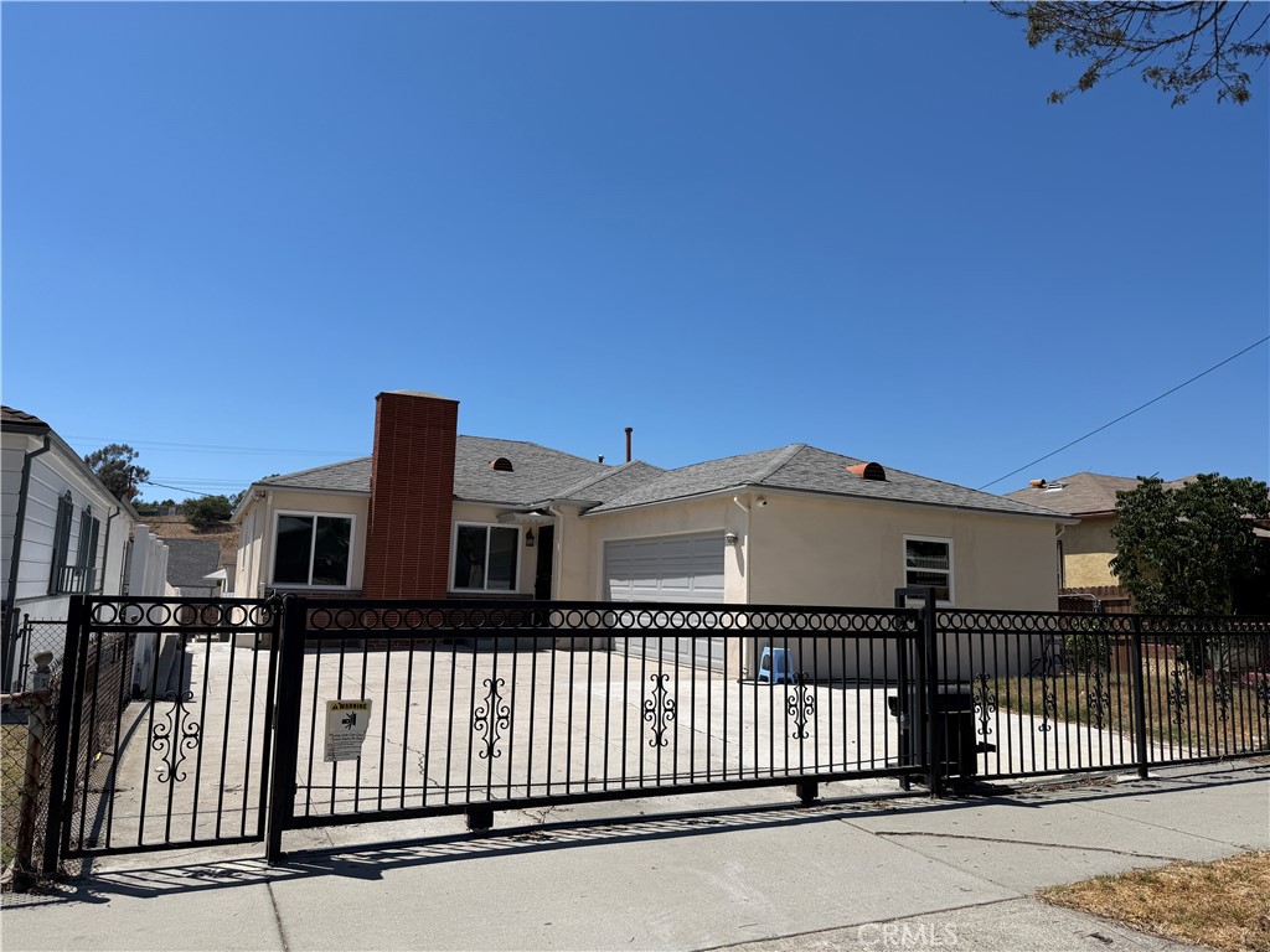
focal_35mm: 24
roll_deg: -2.2
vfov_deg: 56.8
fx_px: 881
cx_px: 635
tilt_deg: +7.1
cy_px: 476
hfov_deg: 71.6
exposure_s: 1/7353
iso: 80
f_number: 1.78
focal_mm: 6.76
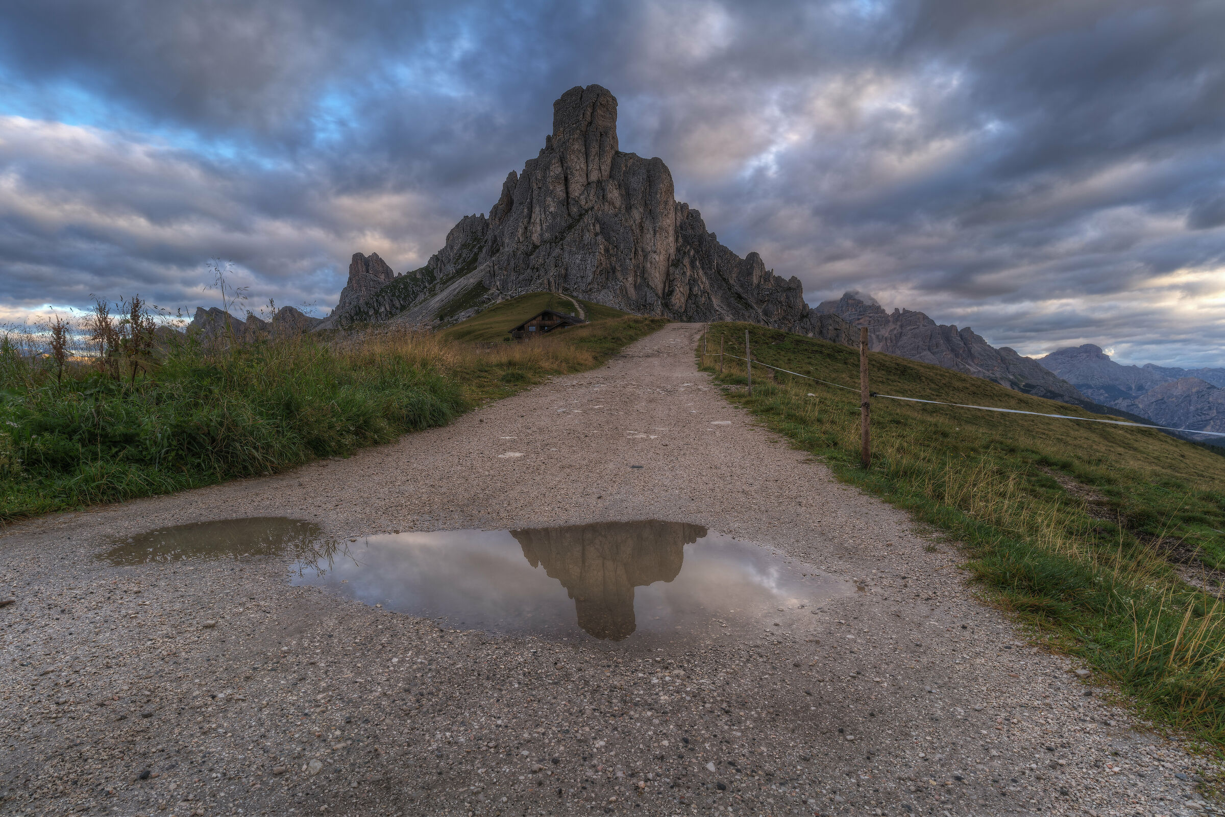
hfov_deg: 90.0
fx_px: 613
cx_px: 612
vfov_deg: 67.4
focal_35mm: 18
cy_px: 408
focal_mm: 18
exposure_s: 1/8
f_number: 14
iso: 100
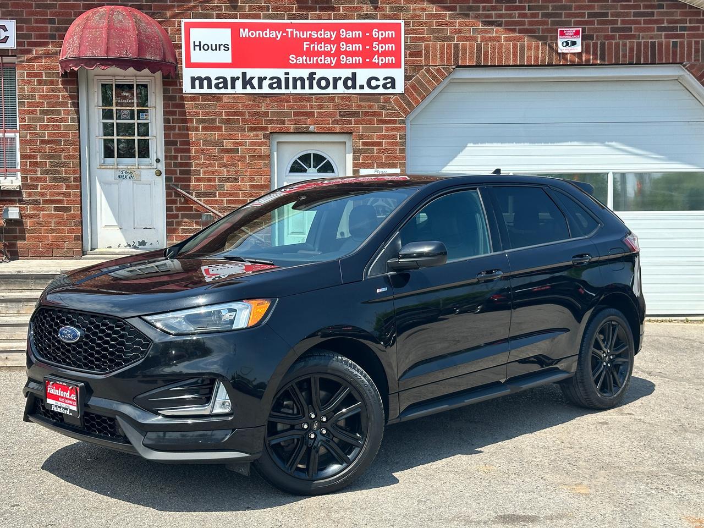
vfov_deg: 30.3
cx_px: 352
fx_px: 976
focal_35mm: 48
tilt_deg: -3.5
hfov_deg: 39.7
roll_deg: +0.5
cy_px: 264
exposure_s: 1/2358
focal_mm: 6.86
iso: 64
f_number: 1.78
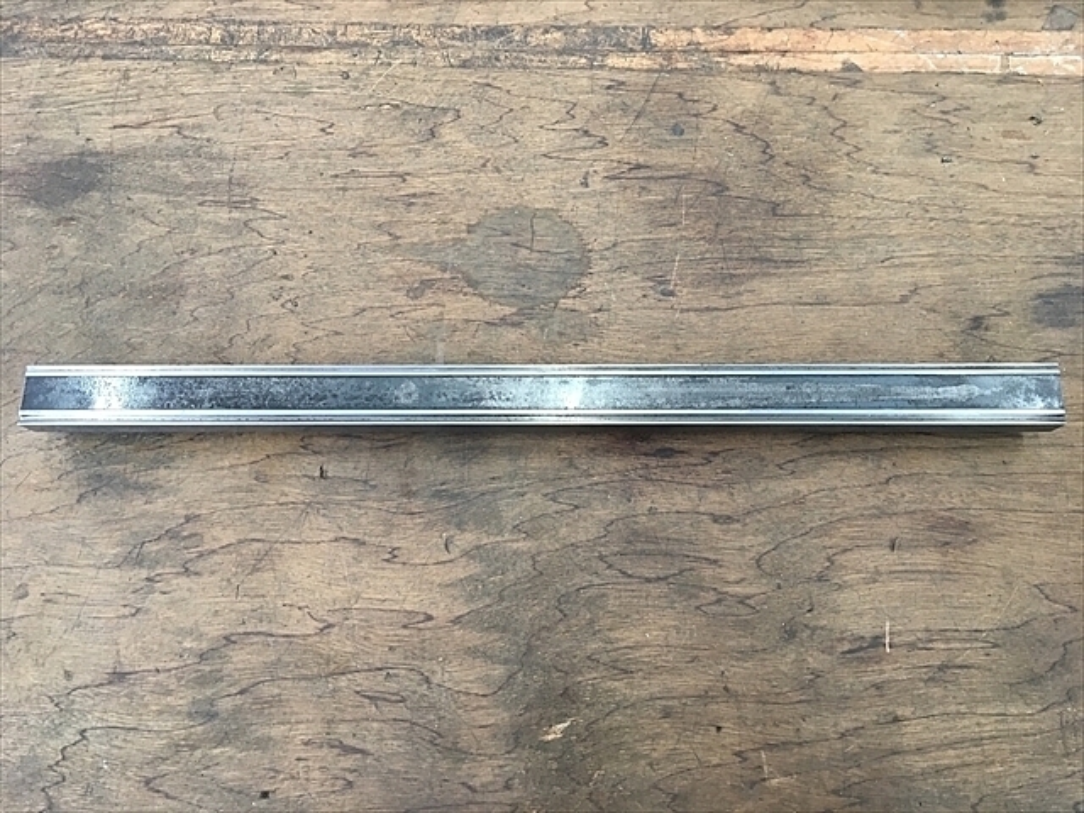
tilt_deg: -73.3
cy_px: 406
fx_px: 908
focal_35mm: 29
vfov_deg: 48.2
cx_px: 542
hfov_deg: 61.7
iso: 64
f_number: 2.2
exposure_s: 1/30
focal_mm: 4.15
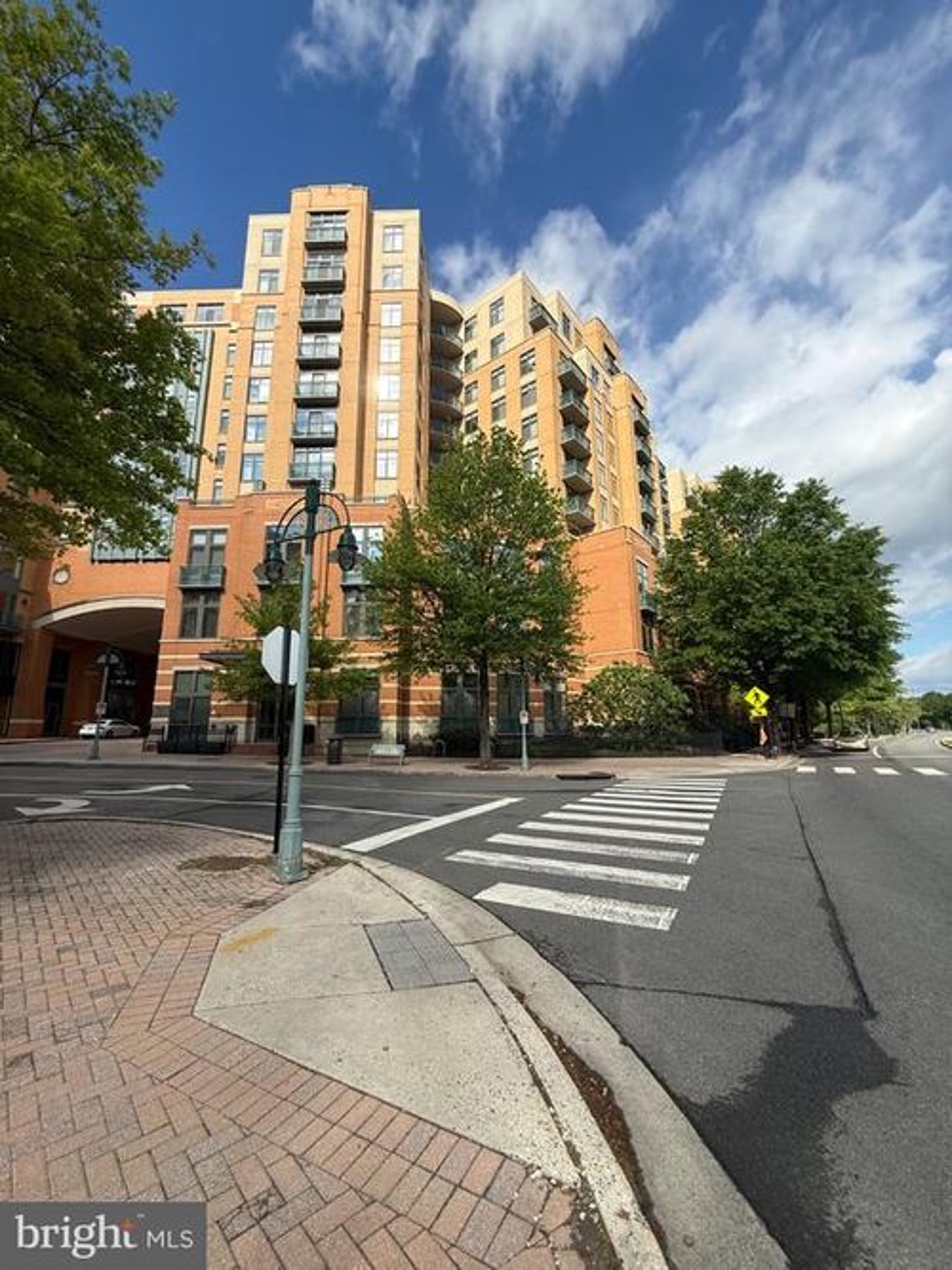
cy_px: 635
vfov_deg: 102.1
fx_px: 514
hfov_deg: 85.7
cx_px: 476
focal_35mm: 14
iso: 64
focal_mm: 2.22
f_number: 2.2
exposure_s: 1/2092
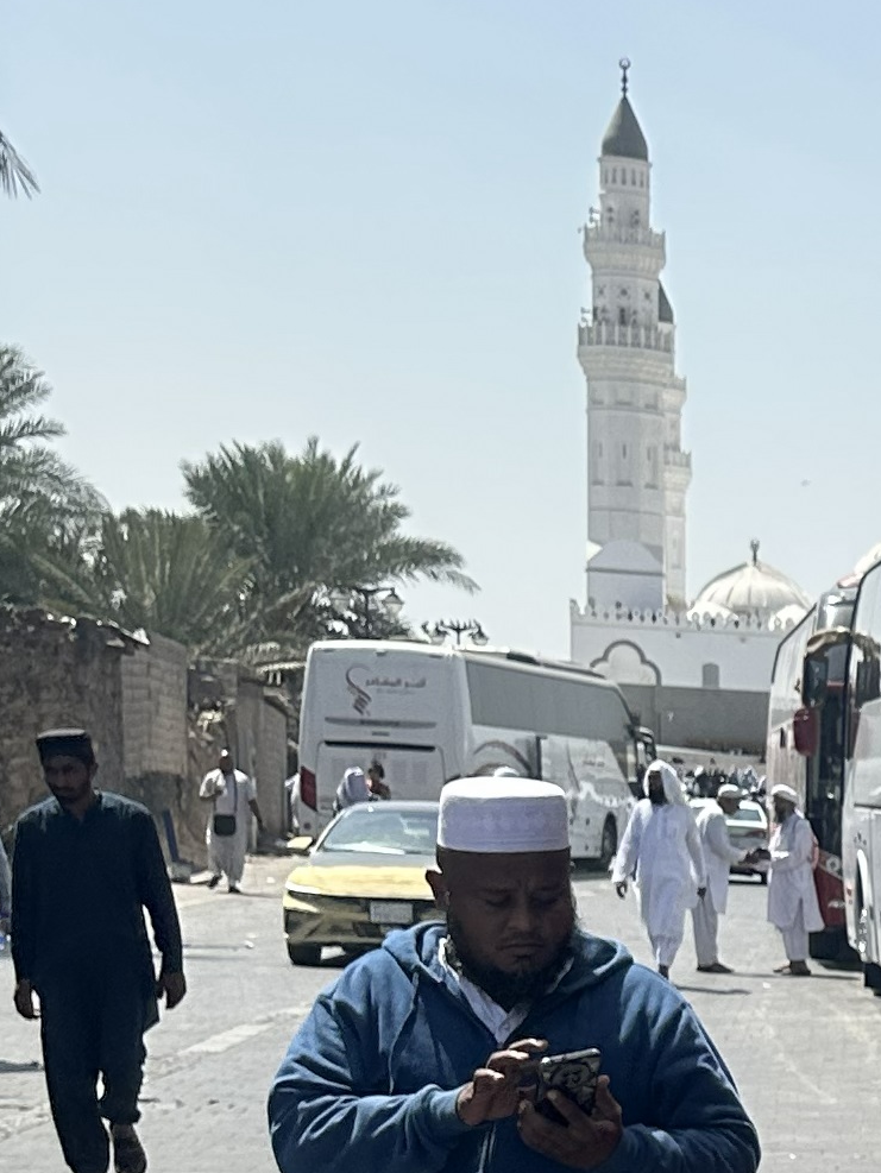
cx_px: 1789
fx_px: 3323
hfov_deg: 13.0
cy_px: 1314
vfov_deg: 19.1
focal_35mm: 98
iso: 80
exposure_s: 1/2967
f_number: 1.78
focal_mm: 6.86
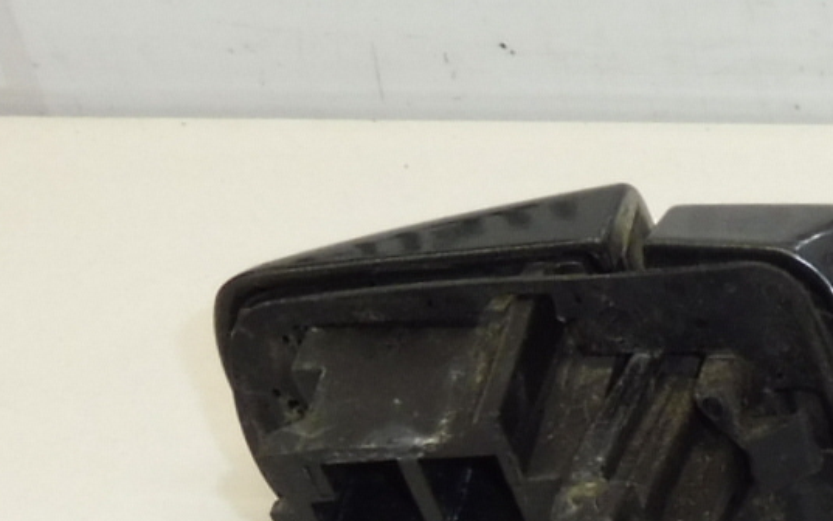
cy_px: 693
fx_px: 2203
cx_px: 1391
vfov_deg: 13.0
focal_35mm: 97
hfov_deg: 18.1
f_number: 4
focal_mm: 4.3
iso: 200
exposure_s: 1/100
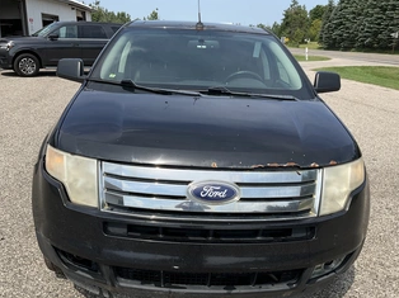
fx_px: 426
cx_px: 201
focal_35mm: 37
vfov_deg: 38.6
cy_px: 155
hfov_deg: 50.2
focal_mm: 3
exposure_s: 1/1577
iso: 25
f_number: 1.8
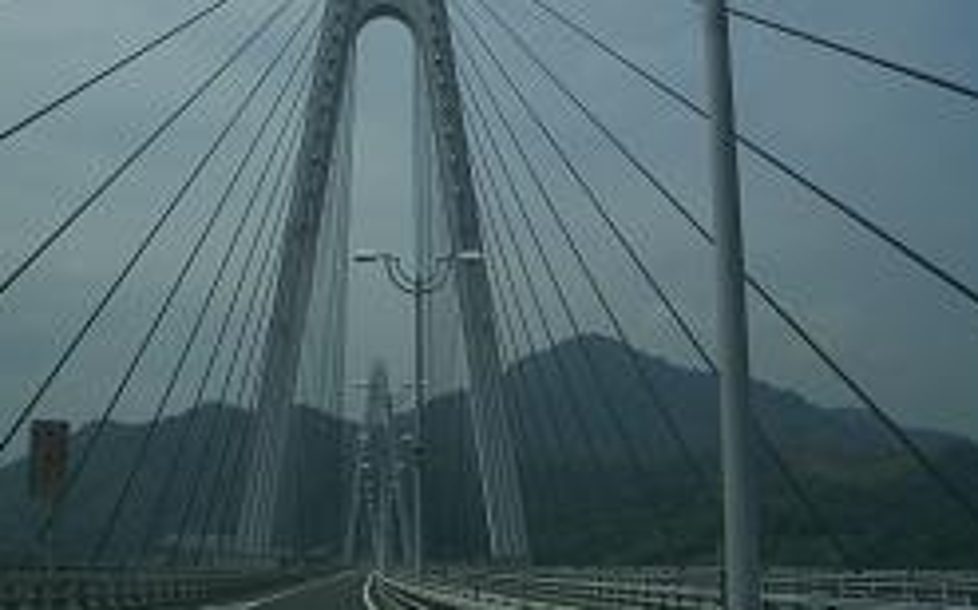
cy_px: 162
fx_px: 1385
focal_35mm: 52
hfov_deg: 38.9
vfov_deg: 24.6
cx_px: 451
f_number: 4.3
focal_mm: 5.8
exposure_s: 1/2000
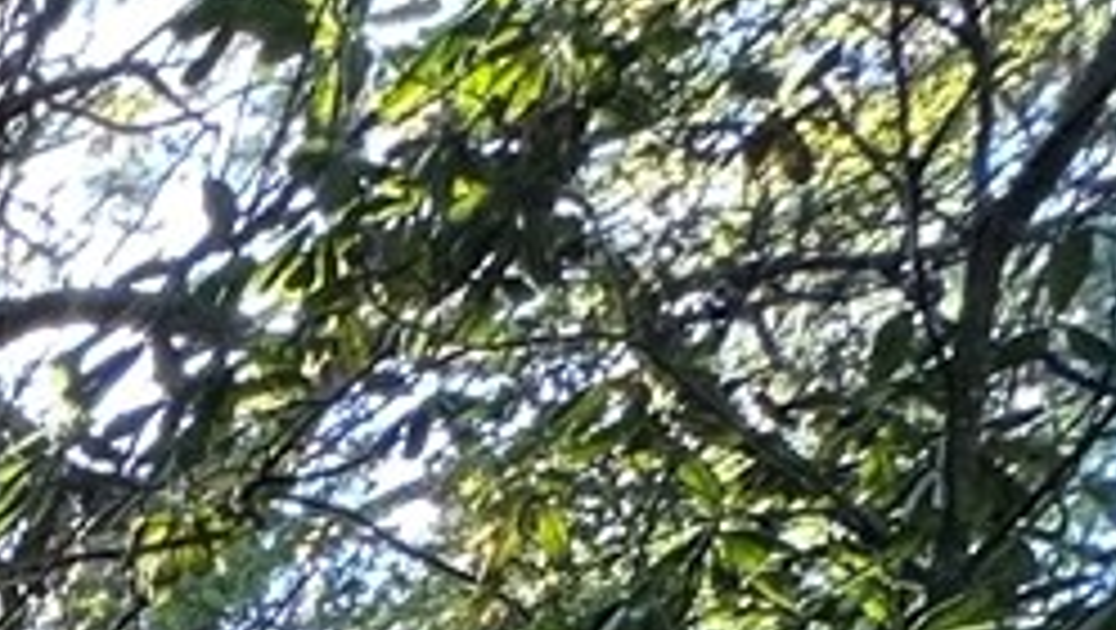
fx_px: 3495
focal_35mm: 118
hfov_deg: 11.8
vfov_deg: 7.3
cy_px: 2570
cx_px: -2034
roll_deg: -2.3
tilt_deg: -2.6
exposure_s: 1/99
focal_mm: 2.22
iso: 80
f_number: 2.2
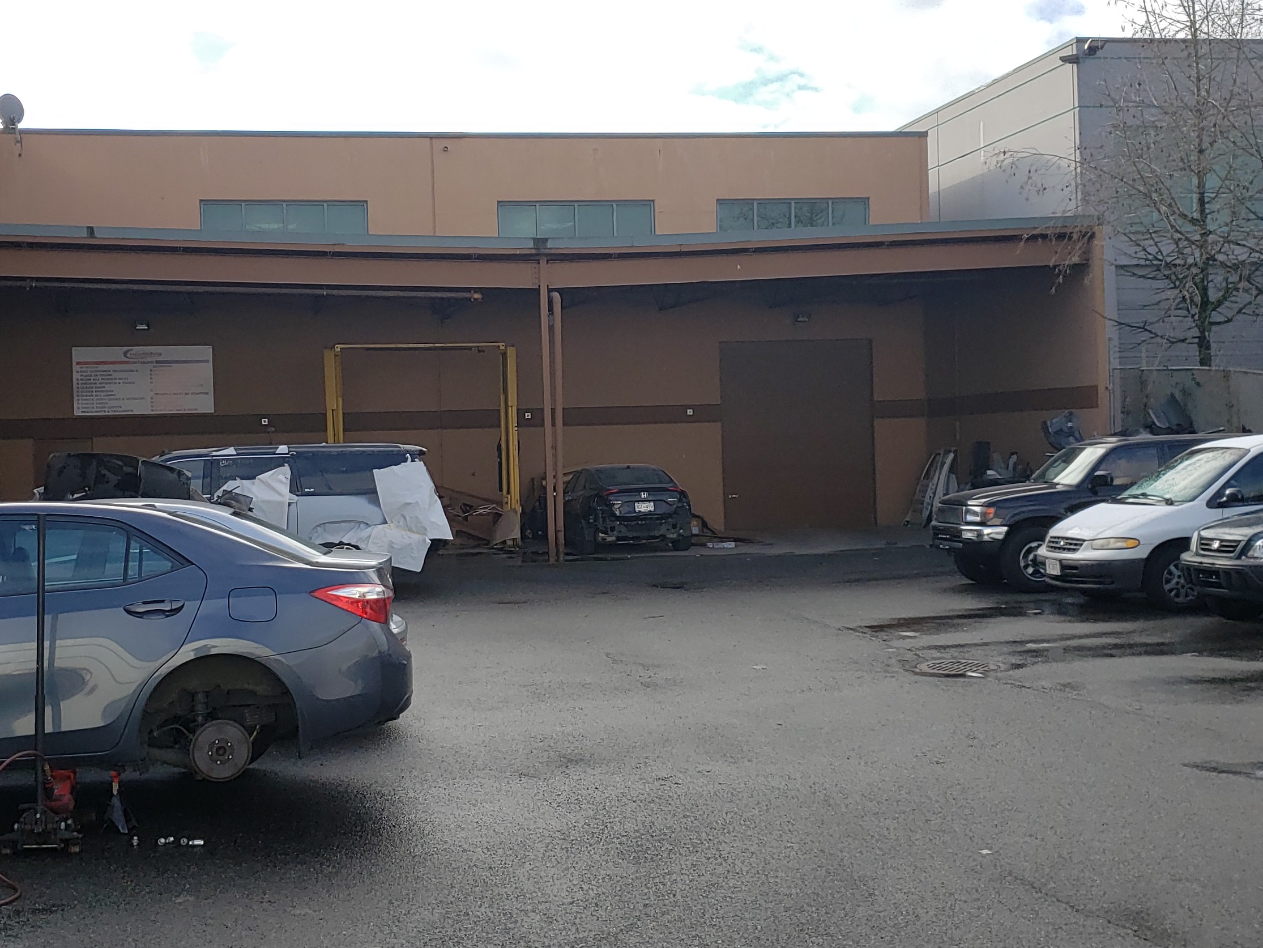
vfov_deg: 30.9
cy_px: 456
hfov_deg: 40.3
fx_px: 1715
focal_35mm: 47
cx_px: 520
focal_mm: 4.3
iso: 50
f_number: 1.5
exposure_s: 1/1501
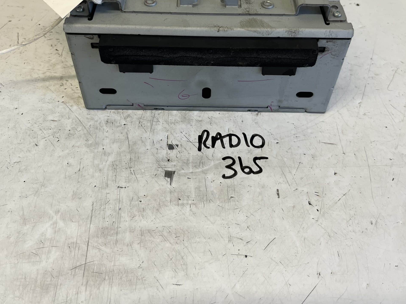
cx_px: 203
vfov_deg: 39.4
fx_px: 410
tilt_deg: -46.0
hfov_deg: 52.6
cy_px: 69
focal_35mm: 35
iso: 80
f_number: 1.6
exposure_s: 1/100
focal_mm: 5.1
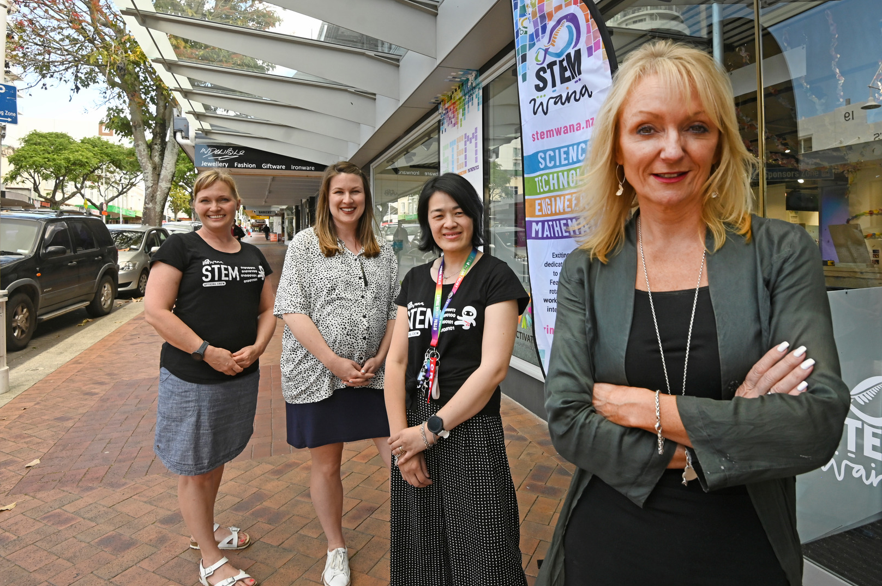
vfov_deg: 64.1
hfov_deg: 86.7
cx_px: 482
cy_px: 247
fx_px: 465
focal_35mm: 19
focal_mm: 16
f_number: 9
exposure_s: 1/200
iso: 640
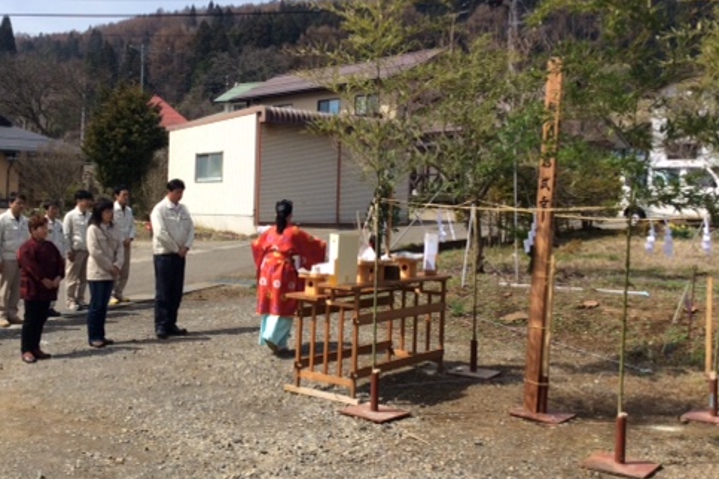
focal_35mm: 44
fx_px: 879
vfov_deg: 30.5
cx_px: 256
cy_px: 201
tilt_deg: +0.1
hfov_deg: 44.0
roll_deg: -1.1
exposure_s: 1/1733
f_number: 2.4
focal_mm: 3.3
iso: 32
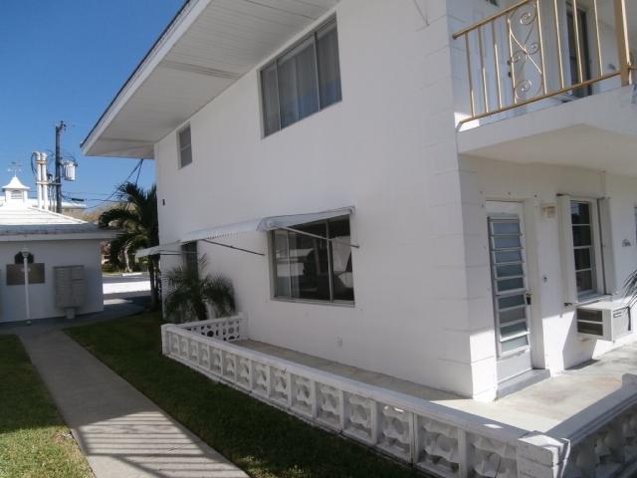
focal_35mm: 24
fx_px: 442
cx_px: 318
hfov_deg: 71.6
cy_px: 239
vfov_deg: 56.8
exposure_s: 1/1250
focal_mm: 4.2
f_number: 3
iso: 100
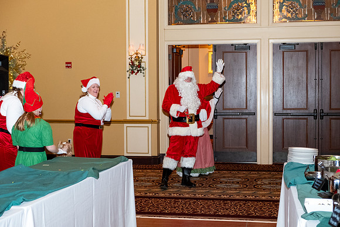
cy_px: 114
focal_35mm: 56
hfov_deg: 35.6
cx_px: 170
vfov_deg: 24.2
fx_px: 530
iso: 2500
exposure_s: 1/125
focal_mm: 35.8
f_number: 3.6
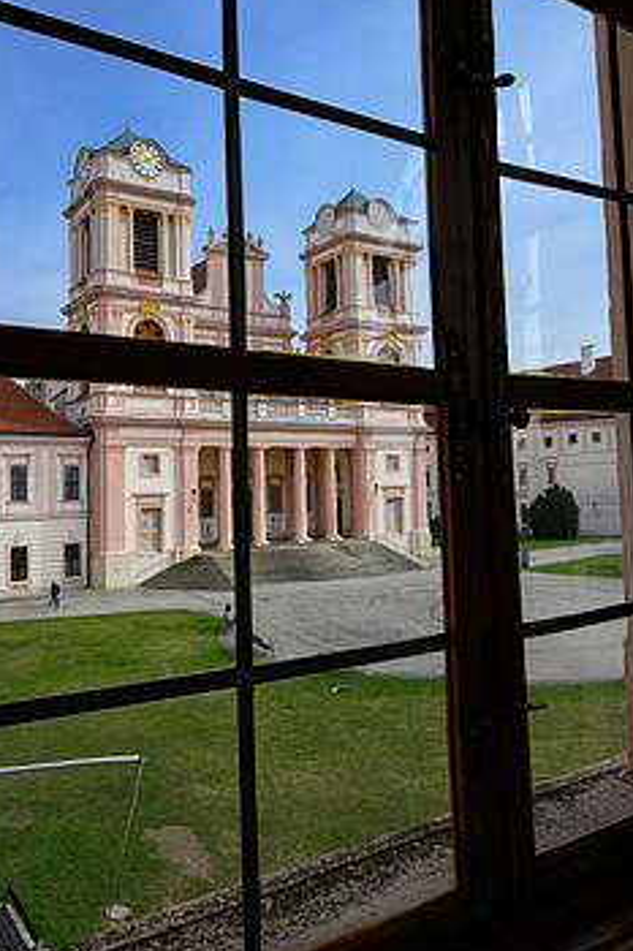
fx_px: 713
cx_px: 247
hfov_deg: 47.6
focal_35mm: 27
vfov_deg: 67.3
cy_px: 446
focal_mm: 14
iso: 180
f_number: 8
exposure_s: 1/320
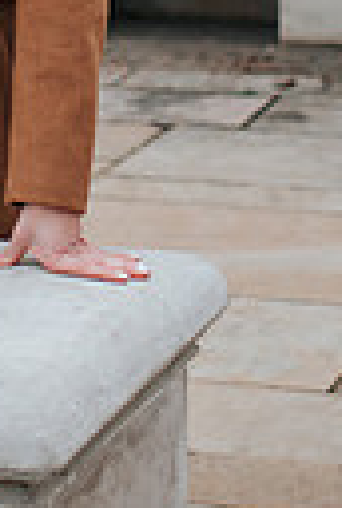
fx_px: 2608
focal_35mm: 184
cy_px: -262
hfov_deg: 7.5
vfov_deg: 10.7
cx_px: -21
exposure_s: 1/800
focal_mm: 35
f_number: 1.8
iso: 100
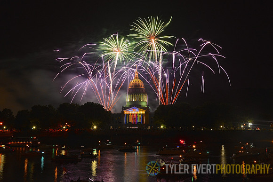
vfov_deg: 38.9
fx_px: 258
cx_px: 136
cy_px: 91
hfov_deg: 55.8
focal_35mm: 34
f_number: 22
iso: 800
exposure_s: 3
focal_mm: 34
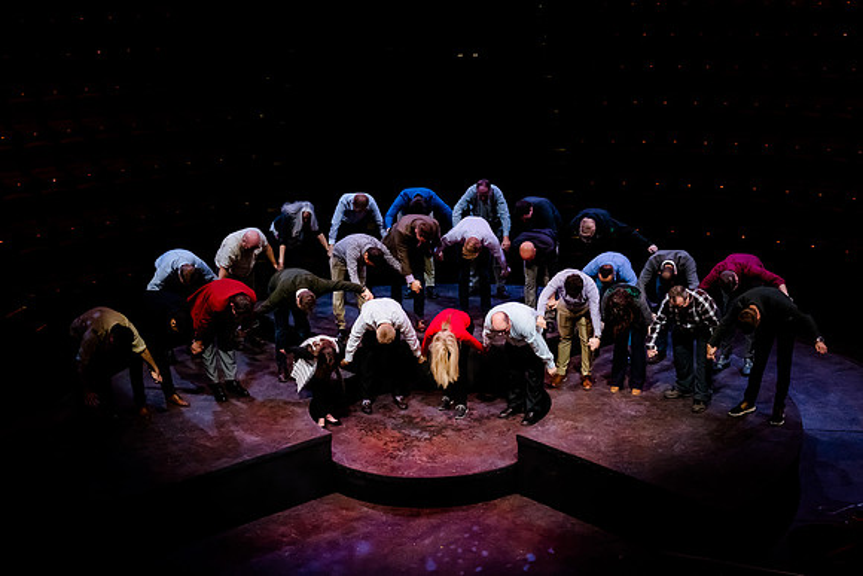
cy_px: 271
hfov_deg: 40.3
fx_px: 1176
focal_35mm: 49
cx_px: 445
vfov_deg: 27.5
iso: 3200
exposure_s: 1/250
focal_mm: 42
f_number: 7.1
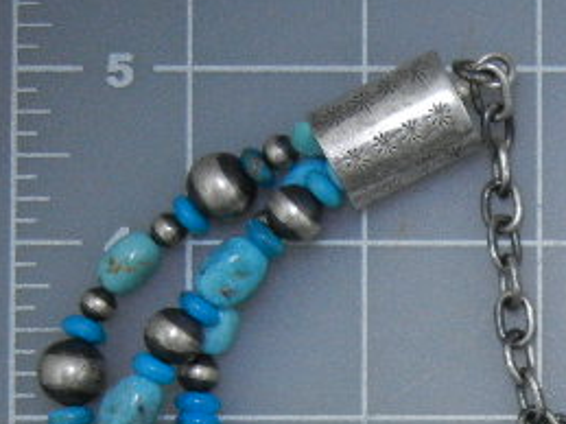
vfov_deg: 17.0
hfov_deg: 21.6
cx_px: 677
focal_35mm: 84
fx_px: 1373
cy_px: 472
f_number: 7.2
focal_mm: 6.2
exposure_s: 1/30
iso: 797
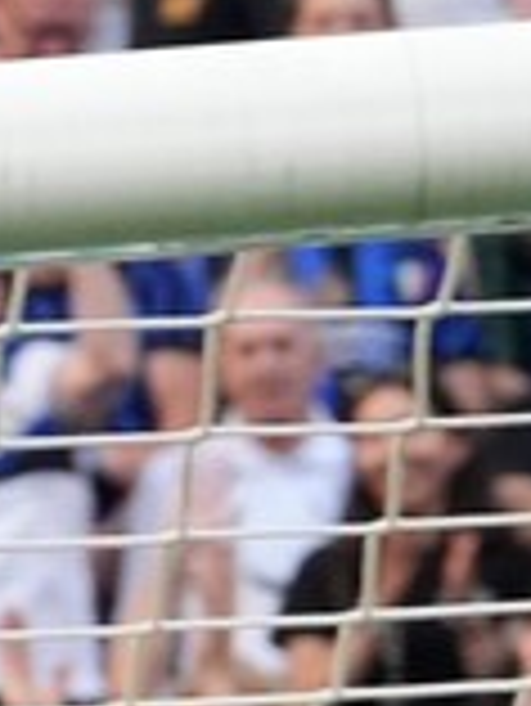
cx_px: -2884
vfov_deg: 2.4
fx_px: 16626
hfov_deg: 1.8
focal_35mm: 814
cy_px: 2091
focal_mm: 74
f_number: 5
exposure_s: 1/1000
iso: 1600
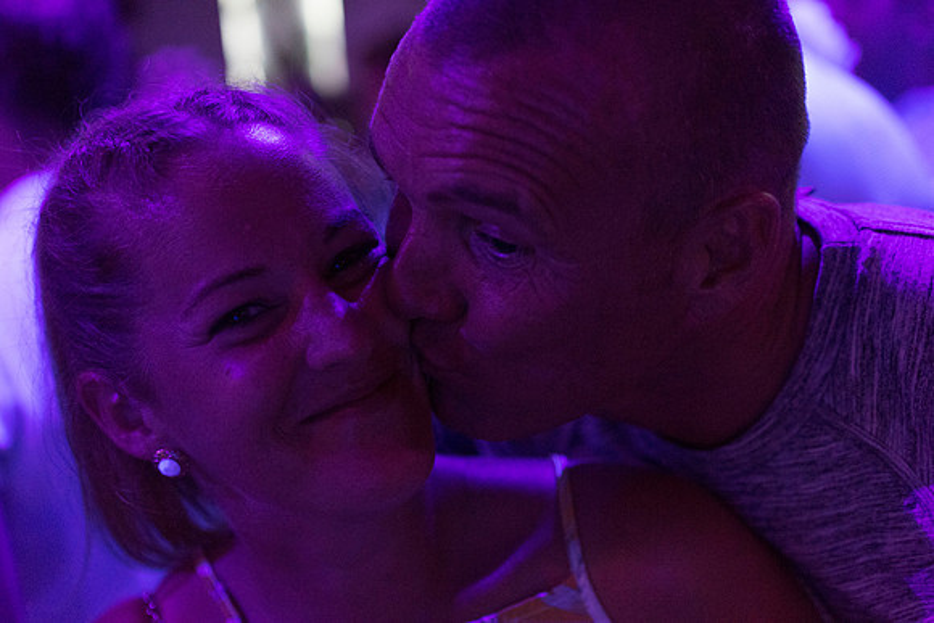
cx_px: 467
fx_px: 1427
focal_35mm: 55
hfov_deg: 36.2
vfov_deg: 24.6
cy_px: 312
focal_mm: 55
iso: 6400
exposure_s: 1/60
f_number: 2.8
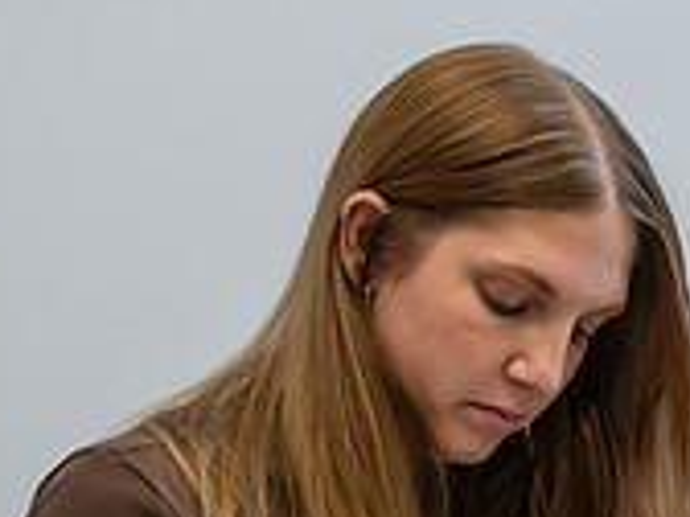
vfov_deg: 4.9
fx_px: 6080
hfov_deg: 6.5
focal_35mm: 305
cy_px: 416
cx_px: 608
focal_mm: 92
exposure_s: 1/200
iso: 800
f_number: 2.8
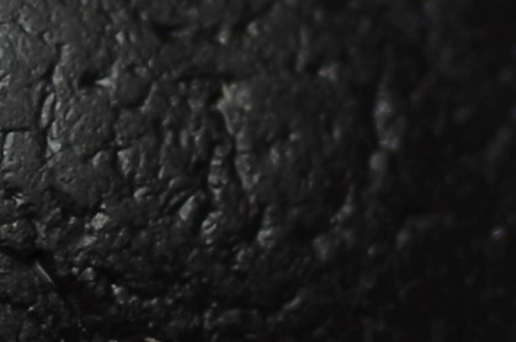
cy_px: -442
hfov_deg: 3.6
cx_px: -819
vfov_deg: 2.4
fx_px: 7986
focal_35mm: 558
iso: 100
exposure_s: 1/125
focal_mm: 50
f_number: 4
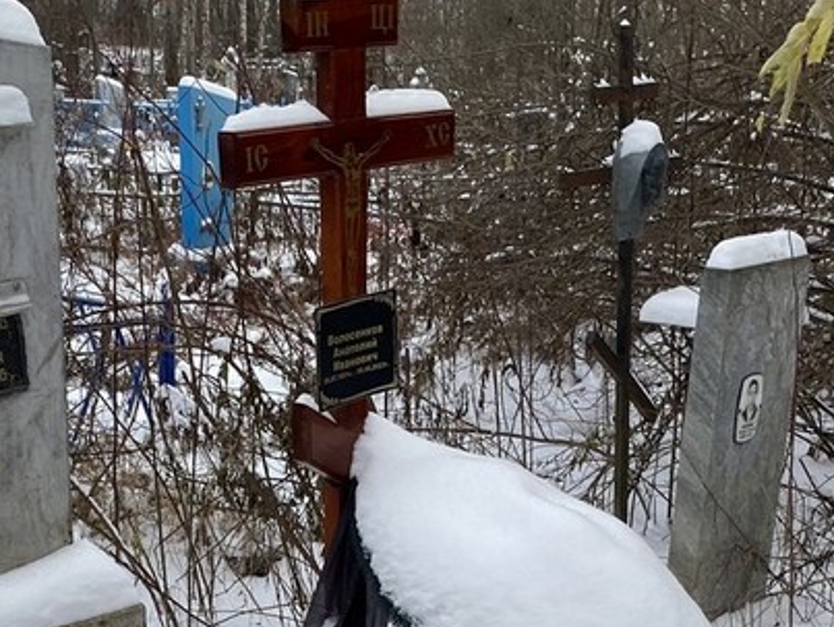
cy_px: 673
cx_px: 281
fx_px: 1592
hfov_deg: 29.2
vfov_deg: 21.3
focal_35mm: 66
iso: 32
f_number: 1.8
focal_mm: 4.25
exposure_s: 1/510
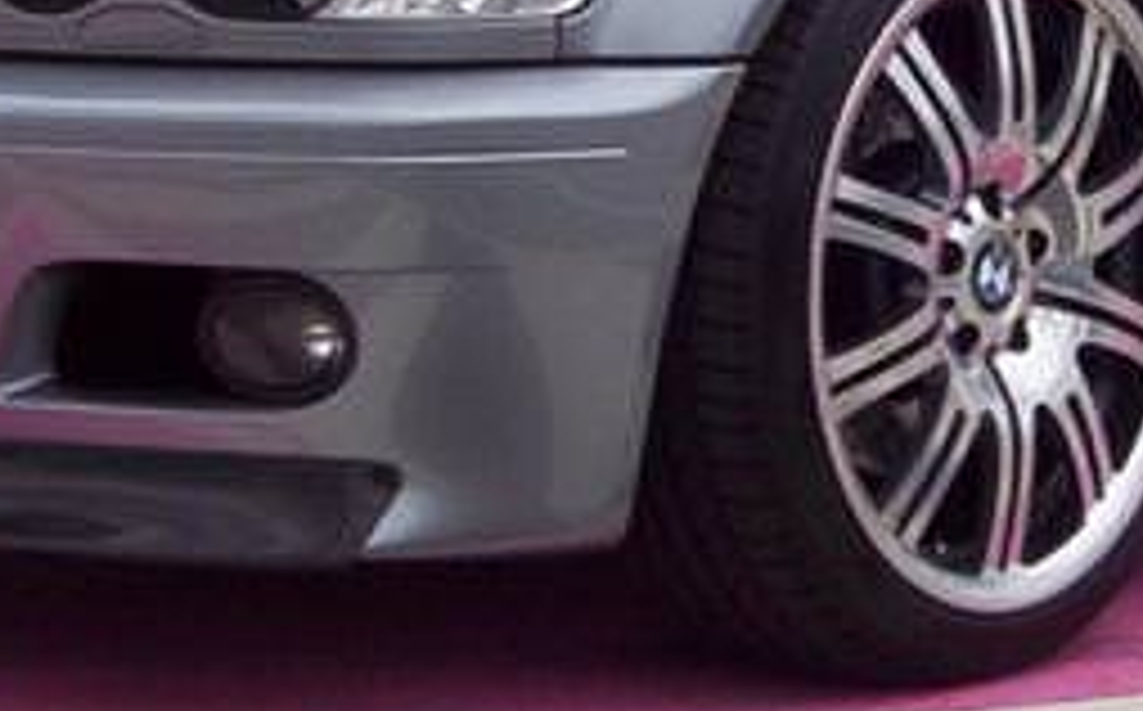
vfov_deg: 7.6
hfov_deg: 12.3
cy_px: 40
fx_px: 5320
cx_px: 734
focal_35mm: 171
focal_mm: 7.88
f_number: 3.16
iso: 100
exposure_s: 1/849
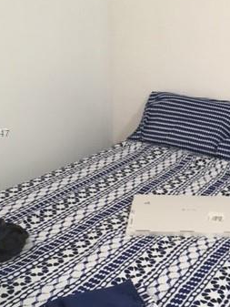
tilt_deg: -14.2
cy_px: 132
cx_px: 180
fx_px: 487
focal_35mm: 55
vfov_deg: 34.9
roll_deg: -2.2
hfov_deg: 26.1
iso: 200
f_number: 2.2
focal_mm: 4.15
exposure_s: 1/17
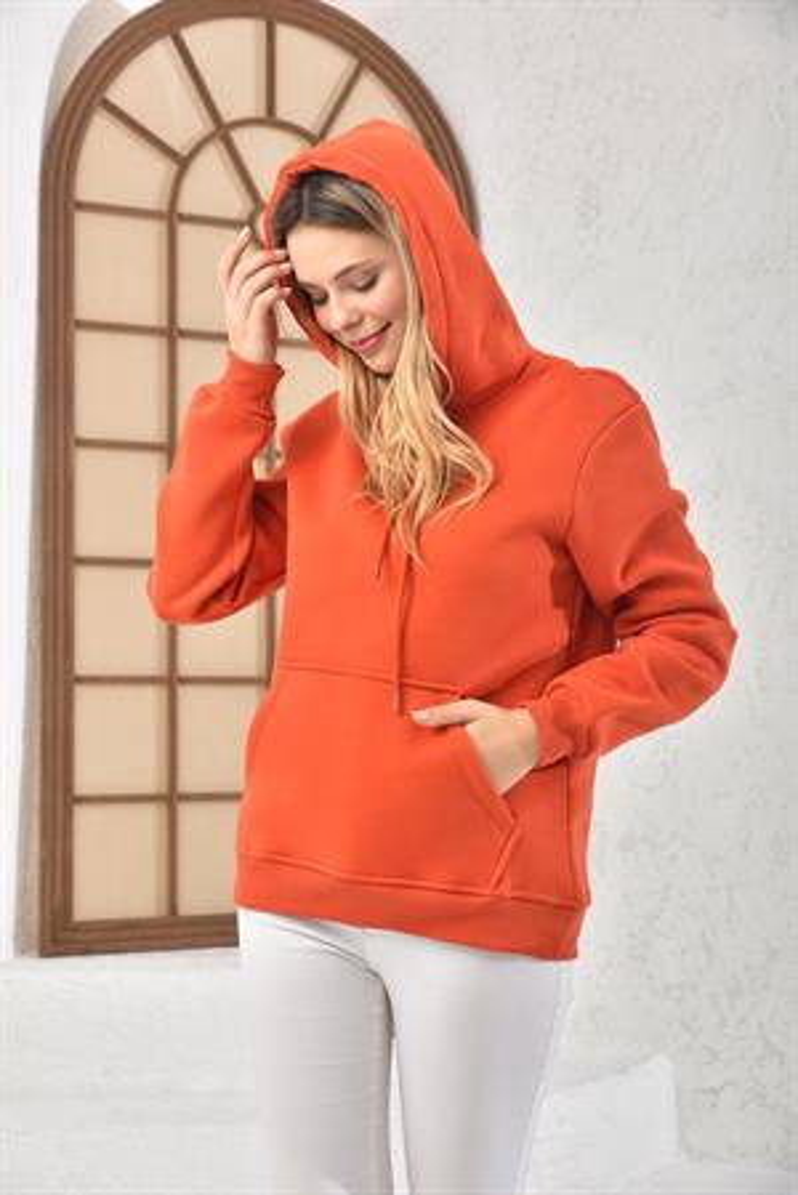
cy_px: 598
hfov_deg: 19.5
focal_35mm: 70
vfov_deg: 28.8
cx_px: 399
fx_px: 2324
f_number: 8
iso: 100
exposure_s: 1/160
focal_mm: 70
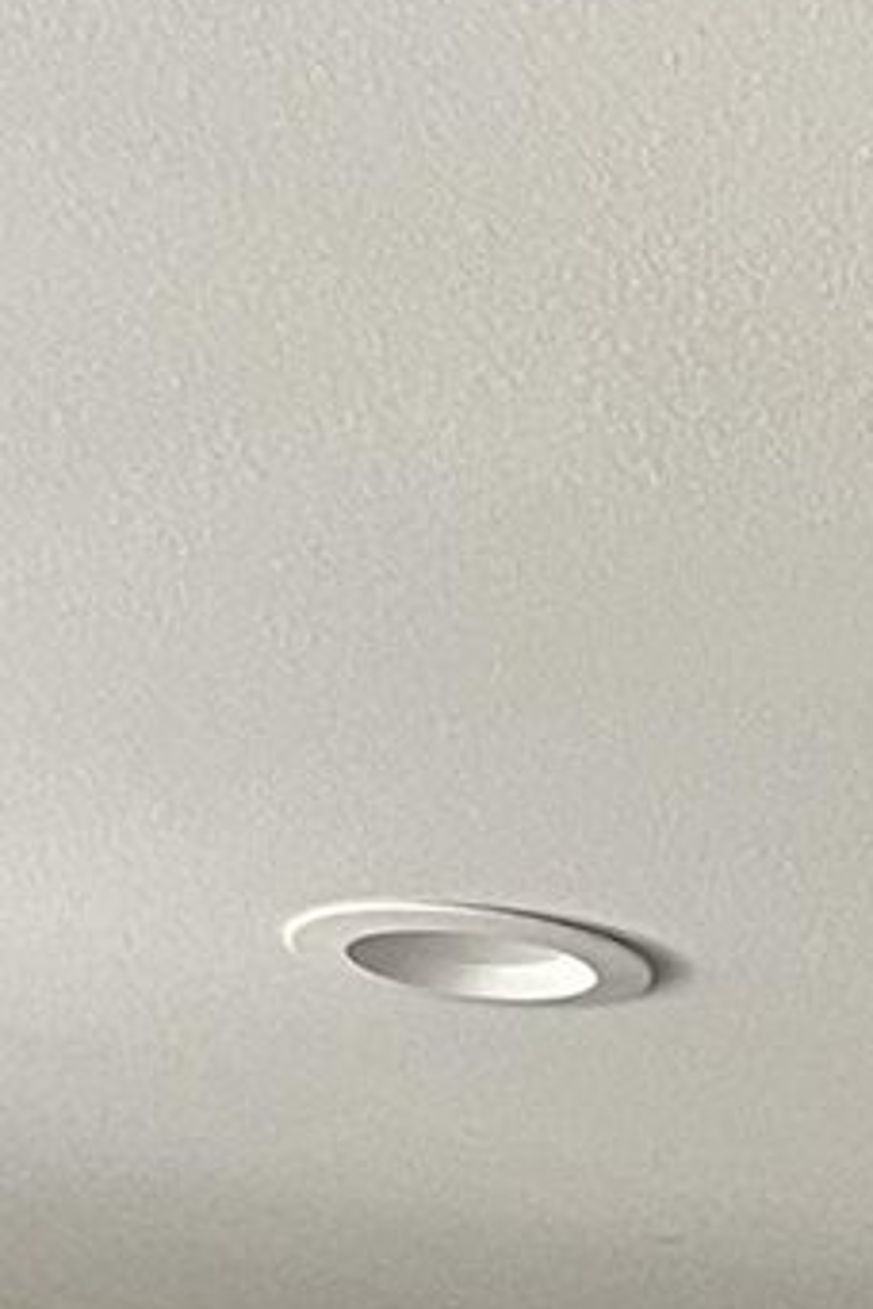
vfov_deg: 9.9
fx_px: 6620
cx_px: 2359
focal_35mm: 182
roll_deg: -1.7
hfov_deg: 7.0
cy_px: 3188
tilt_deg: -2.9
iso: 125
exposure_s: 1/60
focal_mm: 5.7
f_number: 1.5
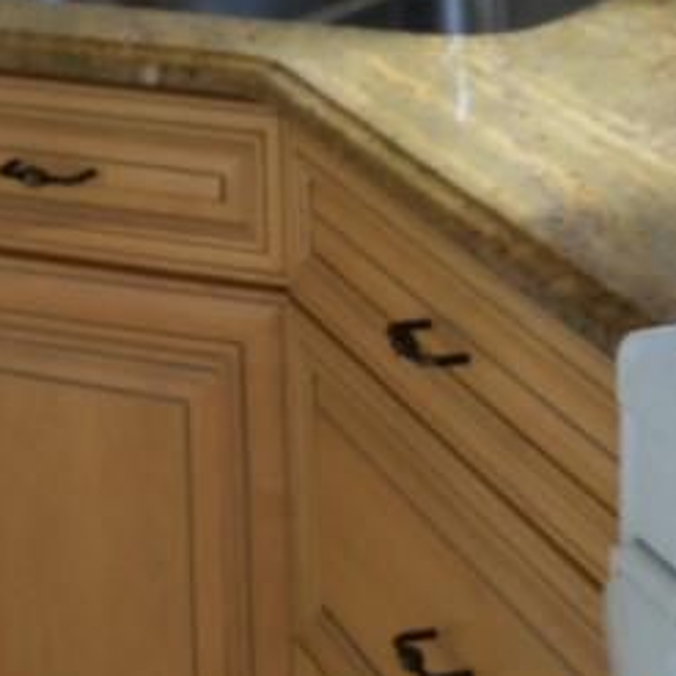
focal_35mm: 129
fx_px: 2850
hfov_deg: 13.5
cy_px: -121
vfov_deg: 13.2
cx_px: 475
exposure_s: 1/40
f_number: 3.5
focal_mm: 6.2
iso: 125
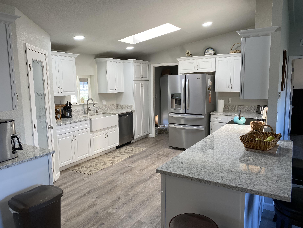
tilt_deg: -6.6
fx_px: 228
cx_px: 152
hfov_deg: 67.3
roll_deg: +0.4
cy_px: 114
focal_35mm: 26
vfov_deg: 53.1
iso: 64
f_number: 1.8
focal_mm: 4.25
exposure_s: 1/120
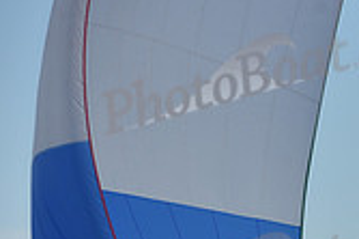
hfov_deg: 3.0
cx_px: 518
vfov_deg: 2.0
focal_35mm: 695
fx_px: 6924
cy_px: 358
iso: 200
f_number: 7.1
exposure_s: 1/500
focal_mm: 200
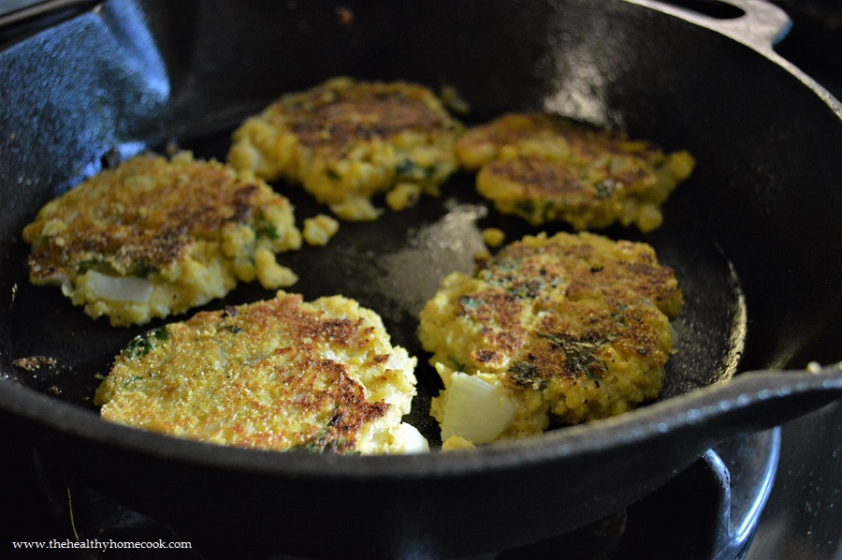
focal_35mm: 39
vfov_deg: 34.1
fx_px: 911
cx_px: 421
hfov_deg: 49.6
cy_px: 280
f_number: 4.2
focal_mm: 26
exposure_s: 1/250
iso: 3200
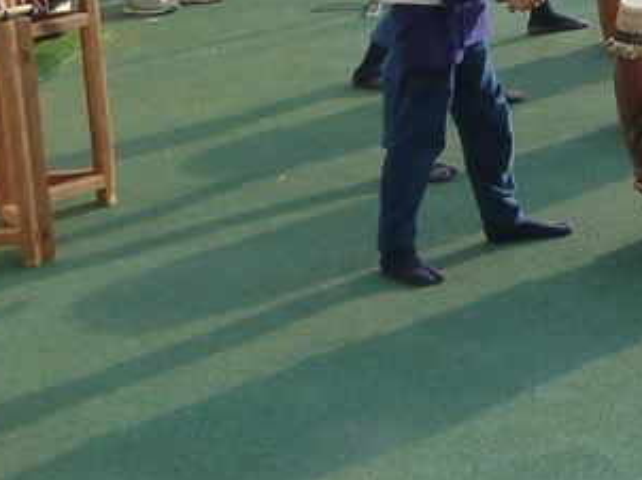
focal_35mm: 106
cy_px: -72
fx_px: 1964
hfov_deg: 18.3
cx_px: 582
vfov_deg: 13.6
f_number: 4
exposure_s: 1/160
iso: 125
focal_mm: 4.5
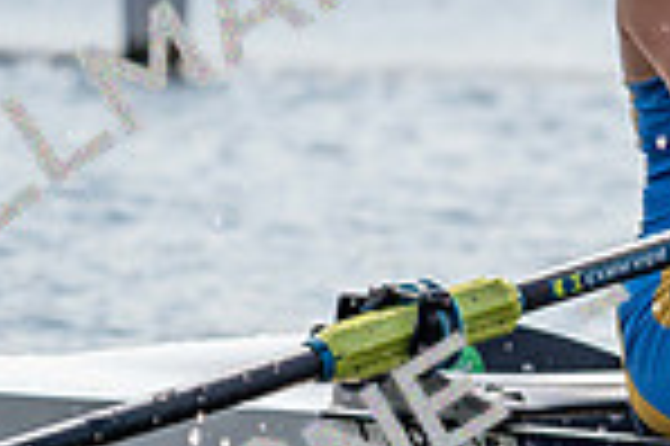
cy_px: 282
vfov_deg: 1.8
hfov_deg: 2.6
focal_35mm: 781
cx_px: 1259
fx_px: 14519
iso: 200
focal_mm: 200
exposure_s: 1/1600
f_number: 5.6
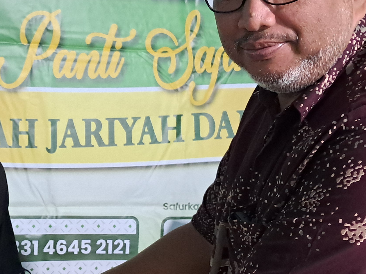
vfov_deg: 22.2
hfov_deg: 28.5
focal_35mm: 66
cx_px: 57
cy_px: 176
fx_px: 698
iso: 1000
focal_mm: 4
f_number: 1.8
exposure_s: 1/25
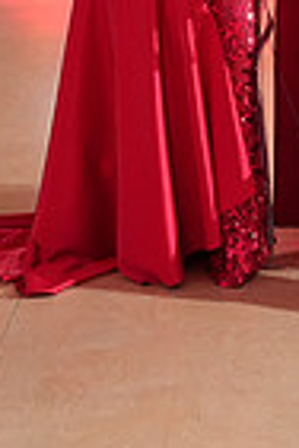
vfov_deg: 15.3
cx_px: 293
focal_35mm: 128
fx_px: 1595
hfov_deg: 10.6
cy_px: -122
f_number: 4
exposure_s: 1/200
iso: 3200
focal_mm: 31
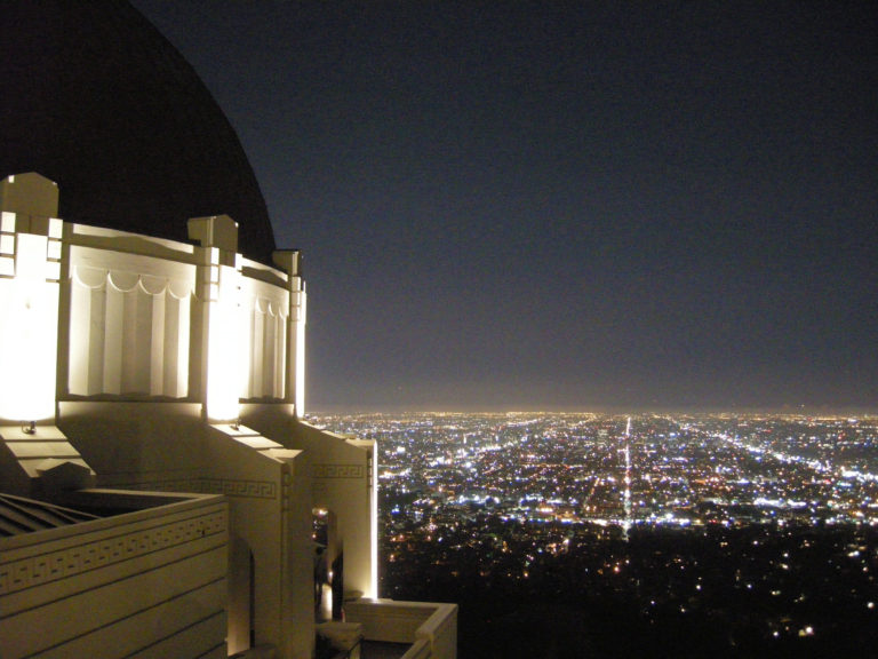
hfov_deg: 52.6
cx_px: 439
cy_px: 330
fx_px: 888
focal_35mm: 35
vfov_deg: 40.7
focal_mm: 7.5
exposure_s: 1/1.9
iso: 800
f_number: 2.7
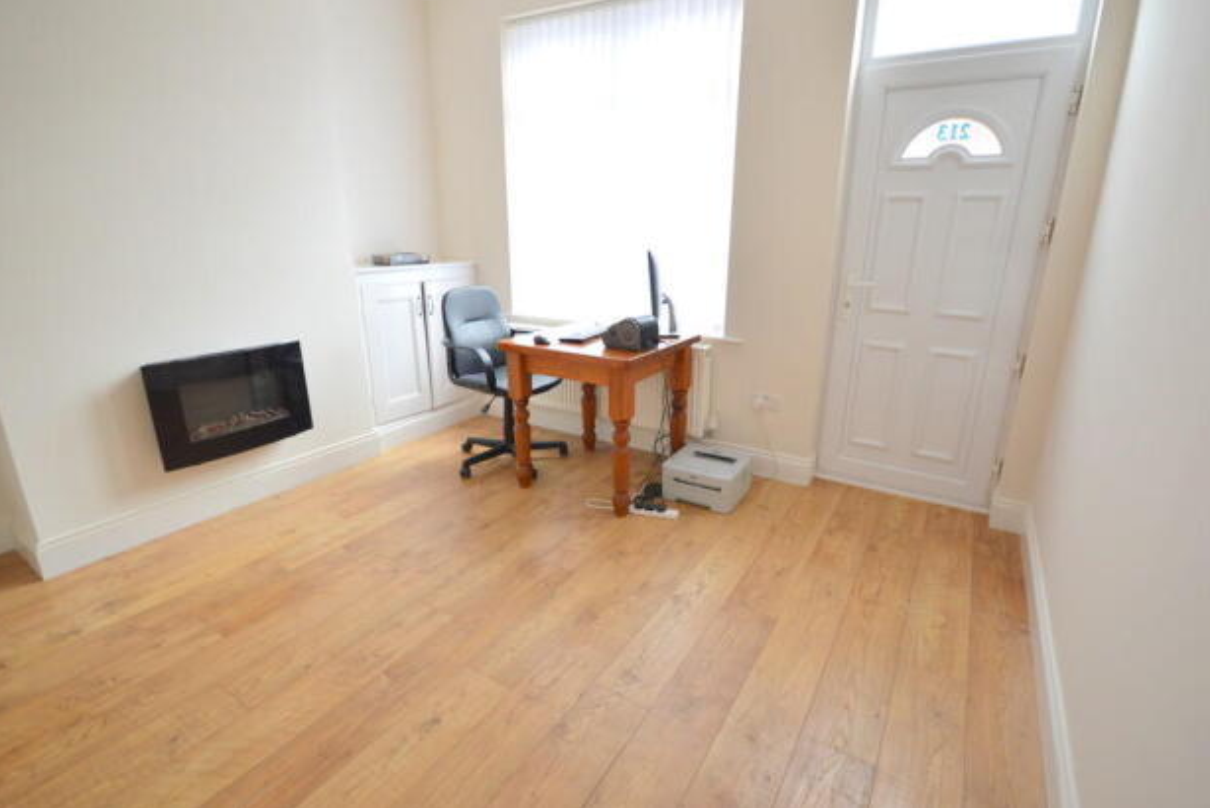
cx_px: 627
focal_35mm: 16
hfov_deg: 96.7
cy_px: 382
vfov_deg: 73.7
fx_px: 538
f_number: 4
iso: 400
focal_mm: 10
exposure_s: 1/60
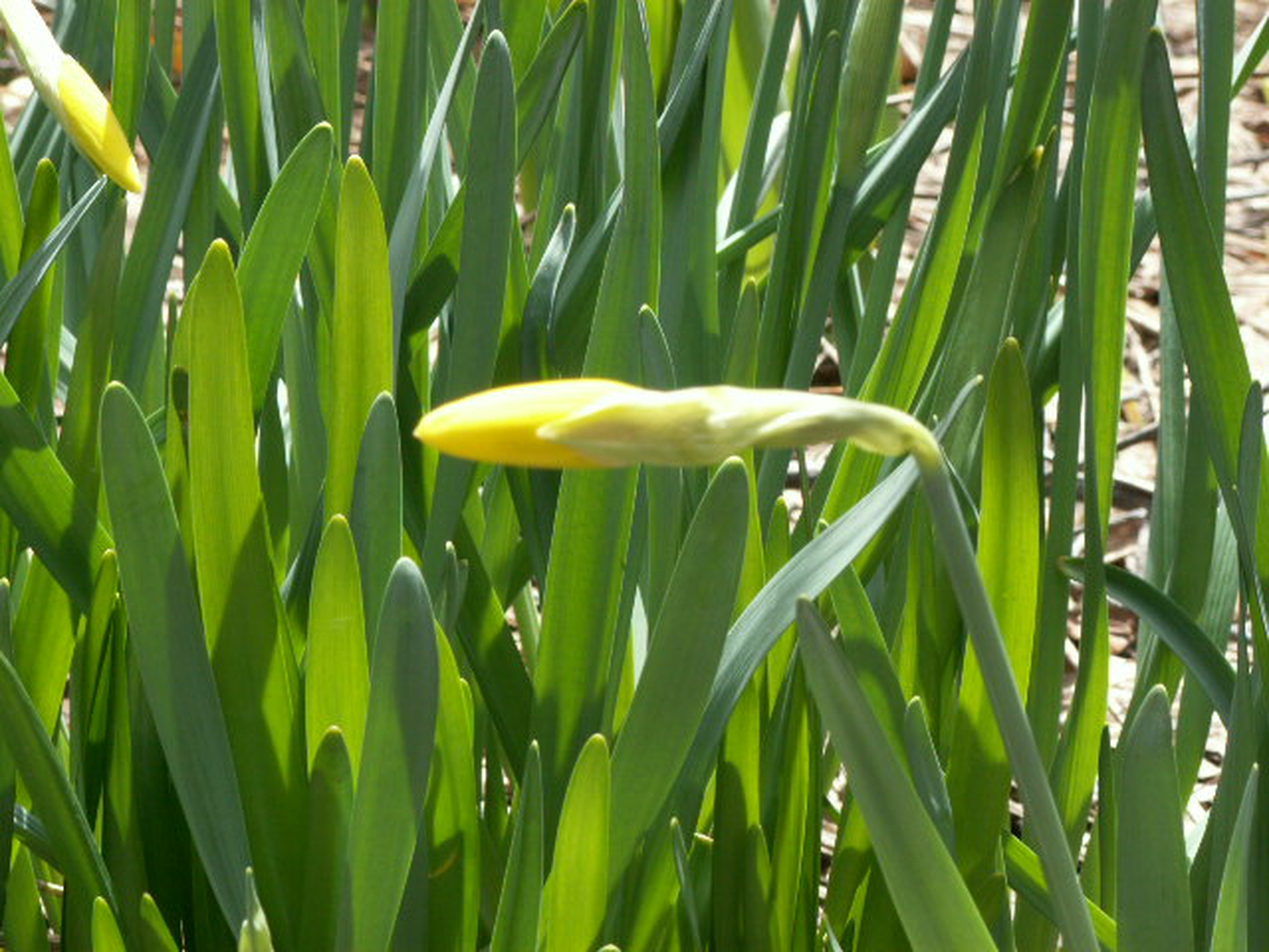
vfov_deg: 12.6
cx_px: 634
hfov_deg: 16.7
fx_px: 4326
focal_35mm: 118
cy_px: 476
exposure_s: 1/80
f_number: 5.6
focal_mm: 19.25
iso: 50
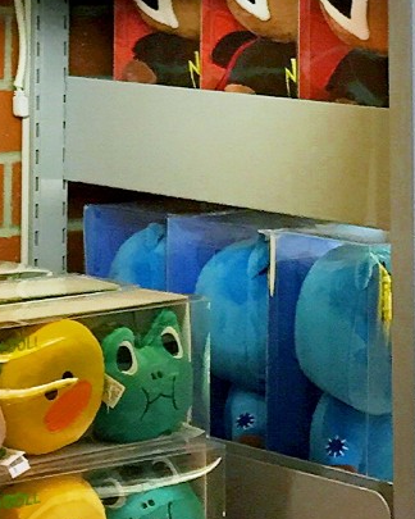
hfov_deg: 10.8
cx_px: 123
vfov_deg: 12.9
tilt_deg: +4.3
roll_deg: +0.2
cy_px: -191
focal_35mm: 143
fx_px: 2195
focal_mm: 4.15
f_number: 2.2
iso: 32
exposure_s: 1/33
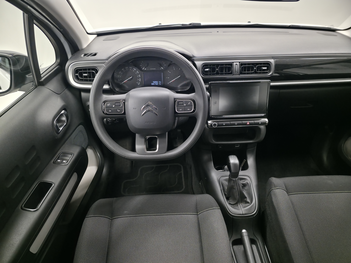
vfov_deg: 58.9
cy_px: 132
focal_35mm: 23
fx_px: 233
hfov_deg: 73.9
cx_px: 176
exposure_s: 1/33.3
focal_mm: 6.3
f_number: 1.7
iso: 500
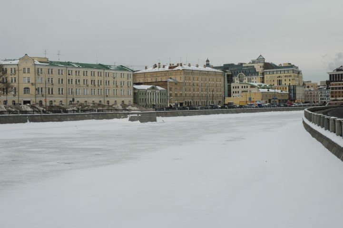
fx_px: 543
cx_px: 172
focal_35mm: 57
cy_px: 114
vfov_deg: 23.8
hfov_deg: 35.1
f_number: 16
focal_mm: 38
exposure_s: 1/100
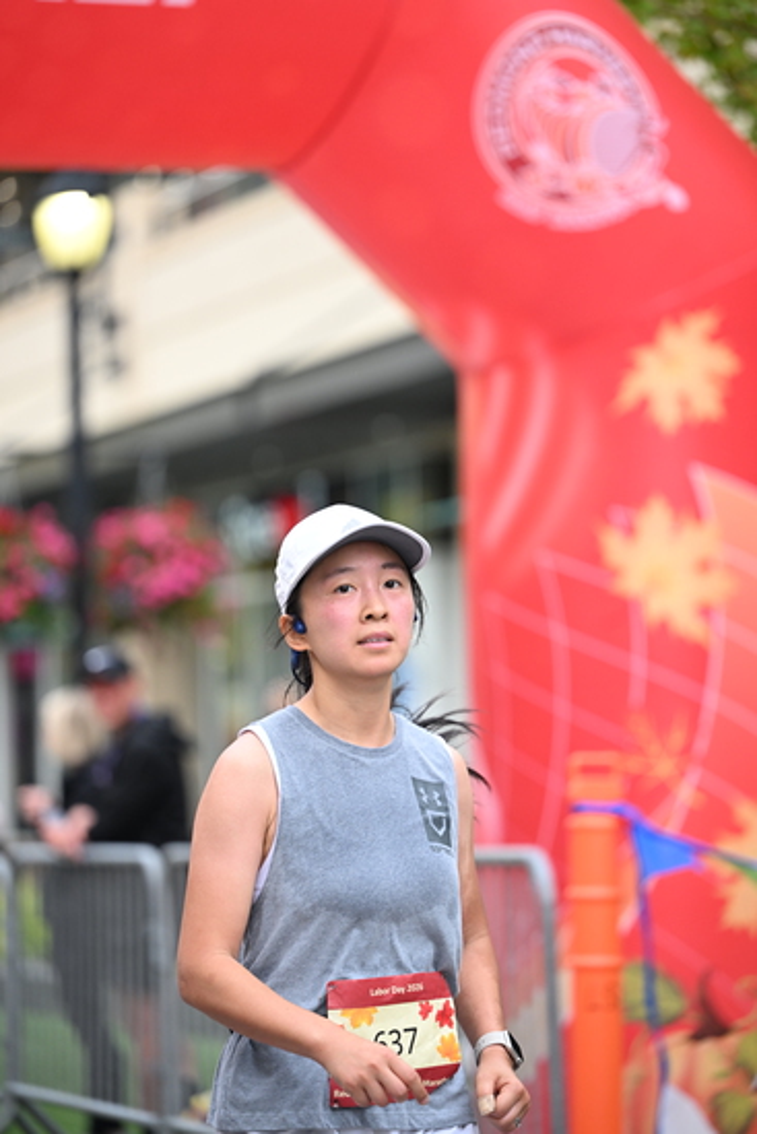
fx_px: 4413
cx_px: 378
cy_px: 567
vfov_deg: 14.6
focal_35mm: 140
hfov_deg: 9.8
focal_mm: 140
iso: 1000
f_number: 2.8
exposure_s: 1/1600
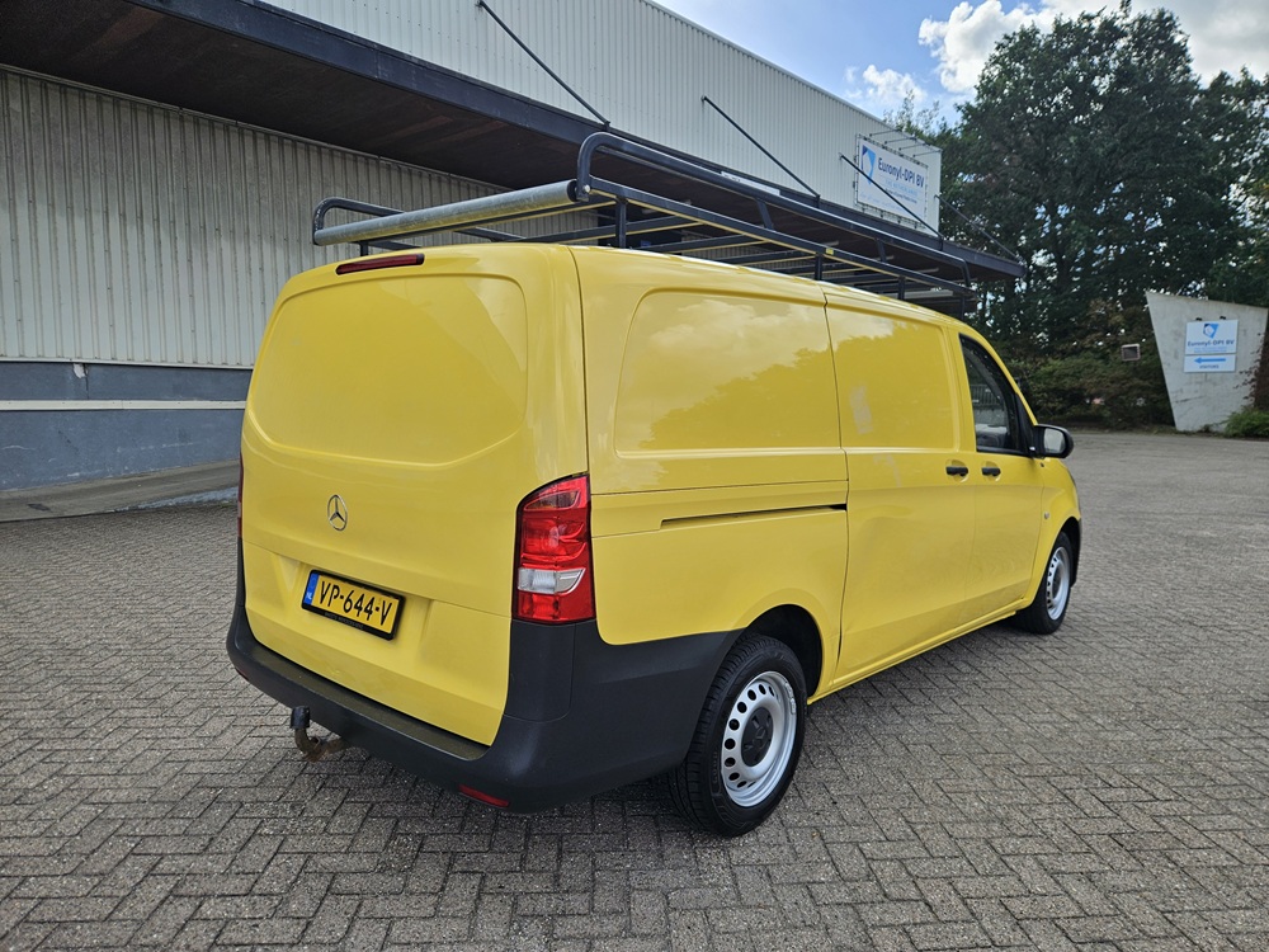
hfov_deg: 73.9
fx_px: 843
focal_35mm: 23
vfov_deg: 58.9
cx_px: 634
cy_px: 476
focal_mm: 5.4
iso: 25
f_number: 1.8
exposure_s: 1/994
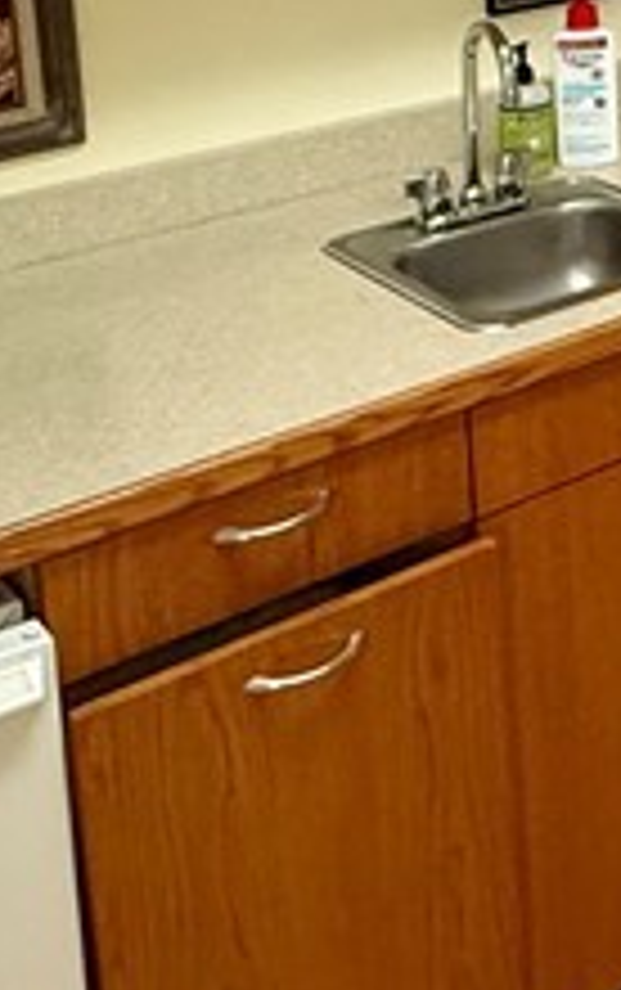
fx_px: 1864
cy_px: -50
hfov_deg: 16.9
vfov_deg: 27.6
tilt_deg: -11.2
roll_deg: +0.4
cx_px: 963
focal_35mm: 69
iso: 400
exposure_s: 1/60
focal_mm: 2.22
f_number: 2.2
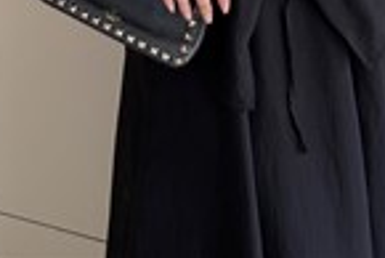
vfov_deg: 15.0
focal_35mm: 71
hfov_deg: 28.3
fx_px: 760
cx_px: 244
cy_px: -286
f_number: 1.78
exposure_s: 1/121
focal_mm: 6.76
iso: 125
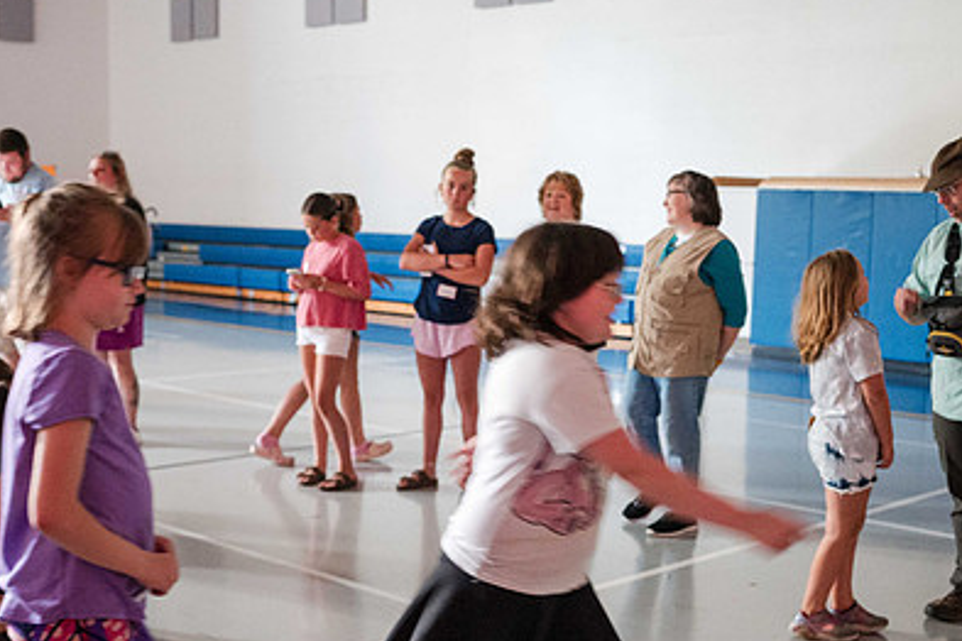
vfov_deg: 24.6
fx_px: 1470
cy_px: 398
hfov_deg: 36.2
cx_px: 516
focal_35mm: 55
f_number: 2.8
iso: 7200
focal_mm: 35
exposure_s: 1/60
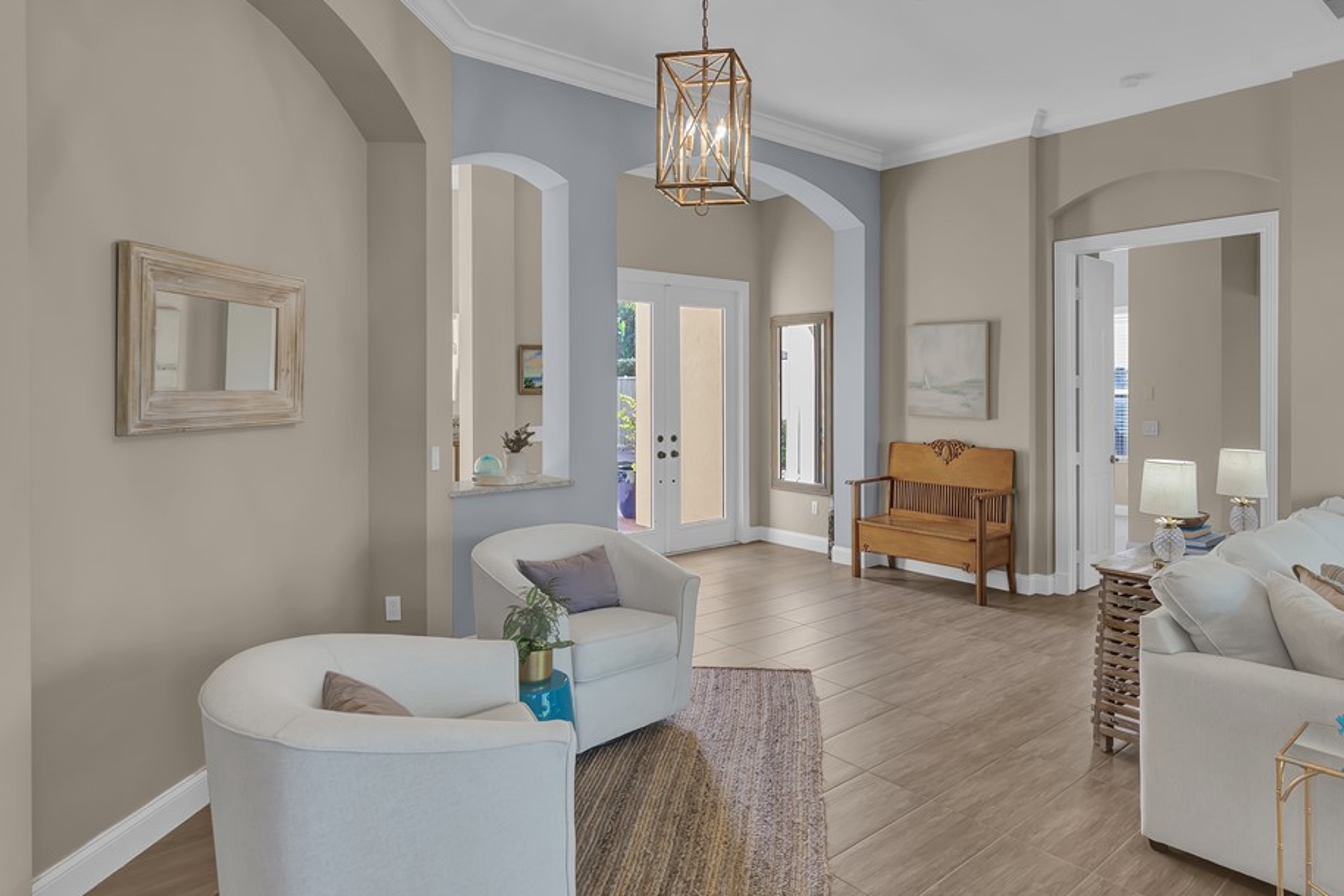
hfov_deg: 84.6
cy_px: 385
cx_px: 767
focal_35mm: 20
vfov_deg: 62.7
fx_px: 731
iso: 320
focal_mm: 11
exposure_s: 1/15
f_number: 6.3
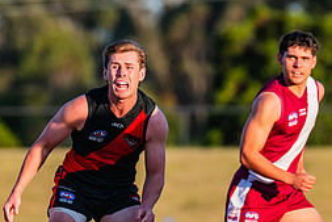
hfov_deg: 2.1
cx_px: 67
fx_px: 9227
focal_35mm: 1000
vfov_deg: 1.4
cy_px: 195
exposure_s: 1/1600
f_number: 6.3
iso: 800
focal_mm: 420
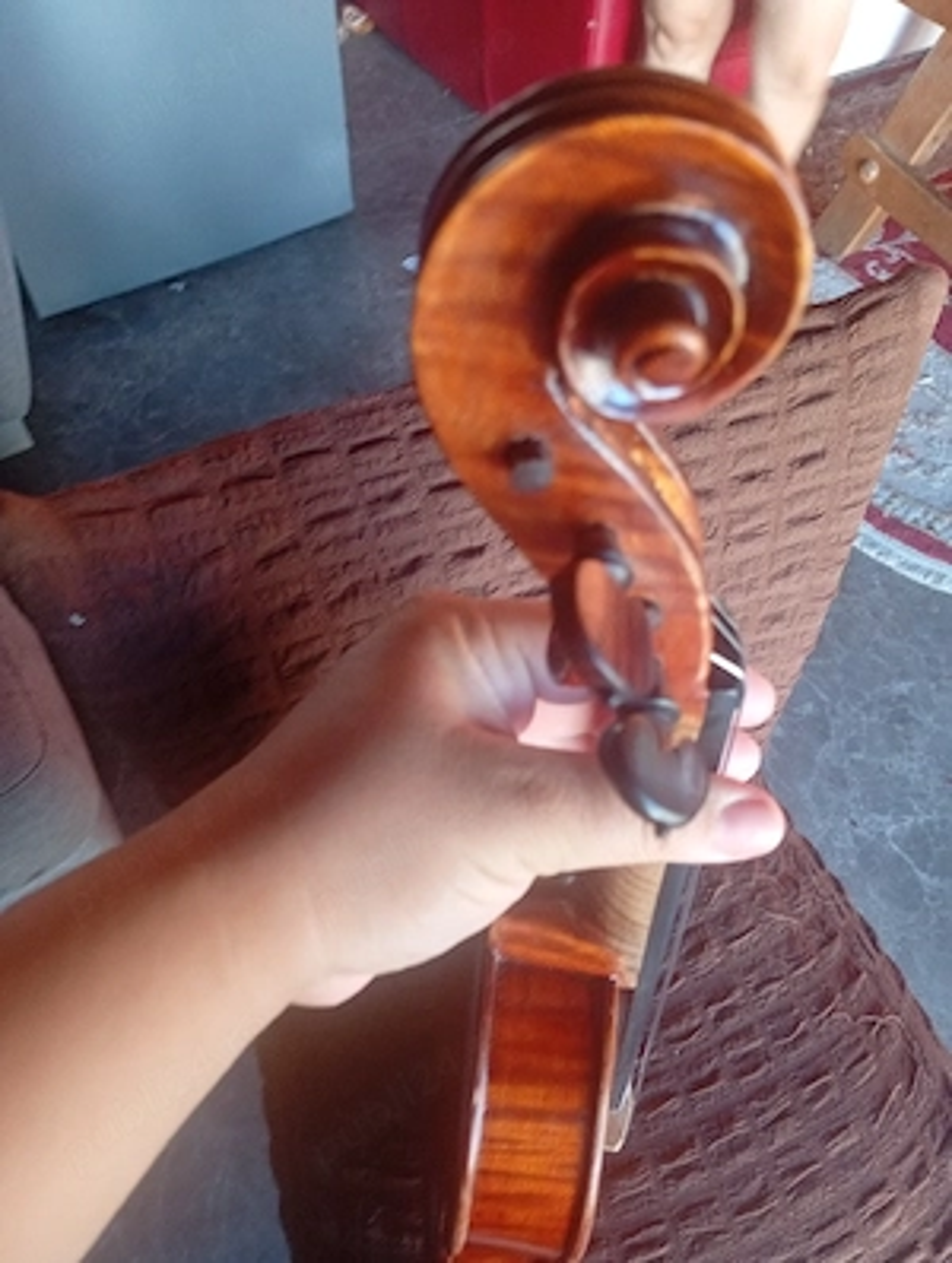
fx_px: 987
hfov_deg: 51.5
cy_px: 632
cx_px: 476
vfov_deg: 65.2
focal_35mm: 27
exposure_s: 1/33.4
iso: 375
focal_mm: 3.98
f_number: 1.8
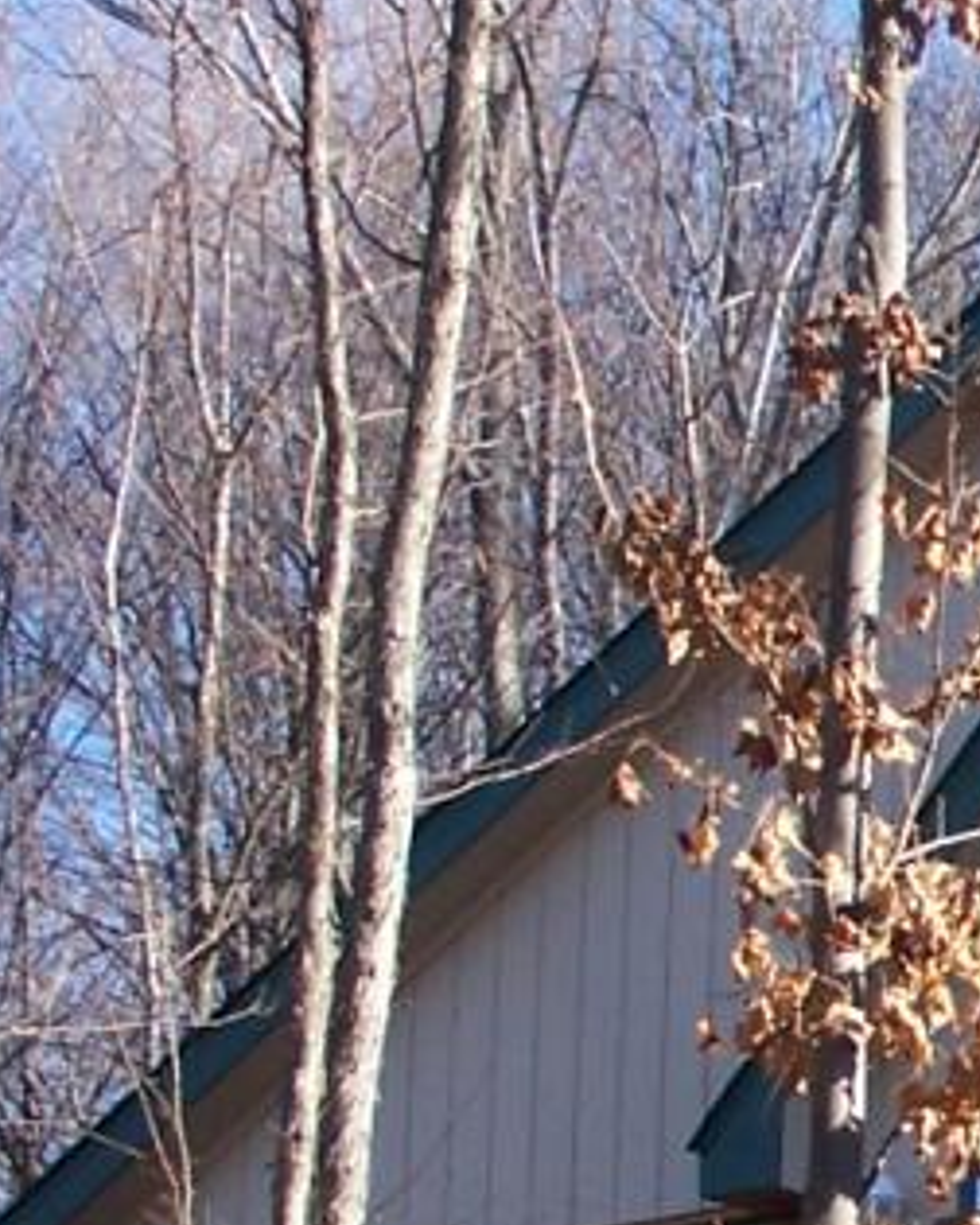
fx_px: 8049
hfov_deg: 6.7
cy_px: 1101
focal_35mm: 222
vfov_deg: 8.7
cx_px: 2096
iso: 80
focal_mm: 9.3
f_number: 3.1
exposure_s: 1/320
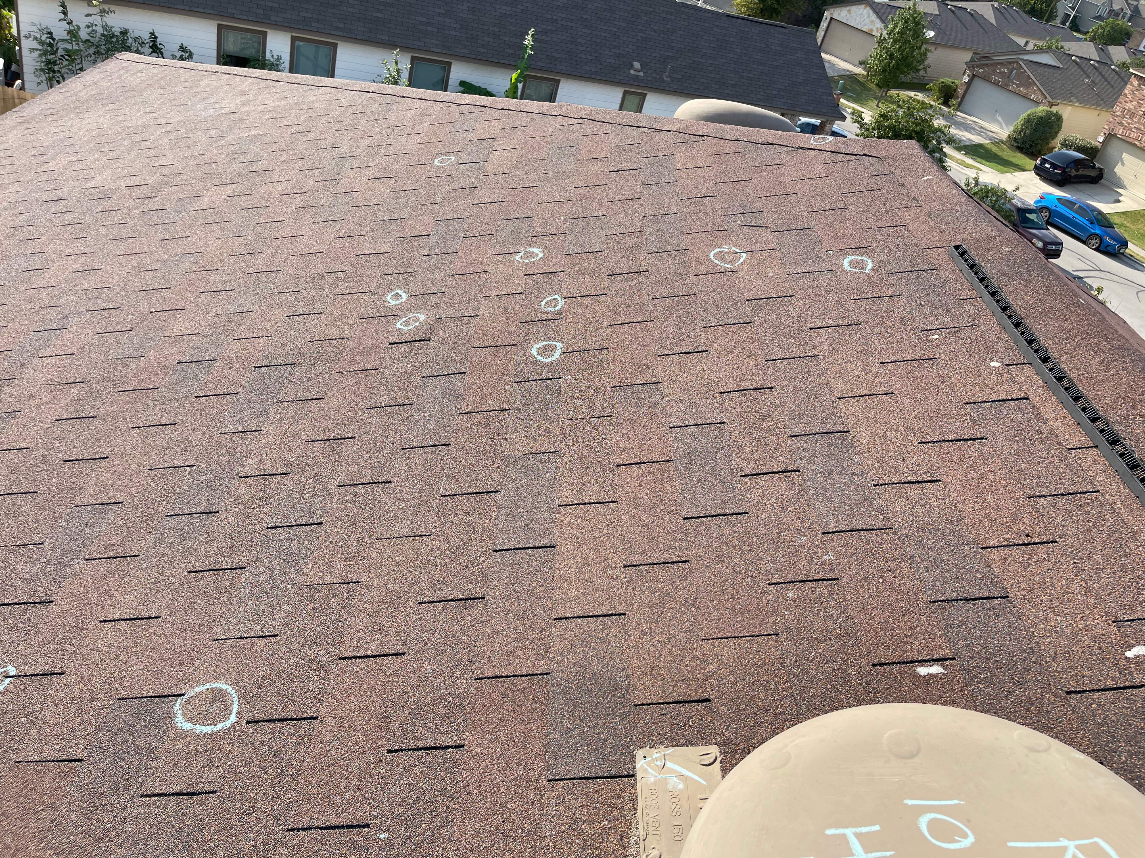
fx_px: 860
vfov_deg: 53.1
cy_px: 429
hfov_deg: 67.3
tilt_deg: -34.4
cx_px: 572
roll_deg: -18.3
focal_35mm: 26
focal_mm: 5.1
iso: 32
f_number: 1.6
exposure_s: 1/1852
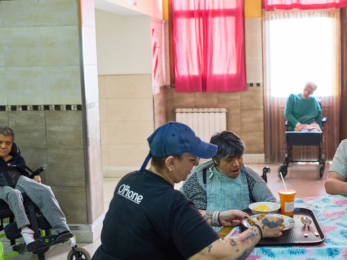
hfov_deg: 38.5
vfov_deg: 29.6
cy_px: 103
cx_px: 227
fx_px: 491
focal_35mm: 49
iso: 1250
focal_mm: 35
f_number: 2.5
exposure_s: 1/250
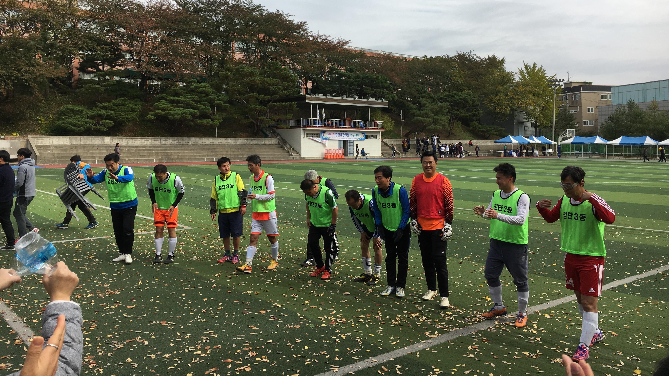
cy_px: 124
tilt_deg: +2.6
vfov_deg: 36.3
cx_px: 337
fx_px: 568
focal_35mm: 32
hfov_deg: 61.0
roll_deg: -0.5
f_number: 2.2
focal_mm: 4.15
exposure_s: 1/1282
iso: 25
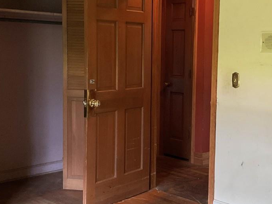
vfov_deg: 24.0
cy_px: 91
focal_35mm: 61
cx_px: 201
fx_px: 479
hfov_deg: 31.2
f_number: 1.8
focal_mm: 3
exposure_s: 1/60
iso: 160
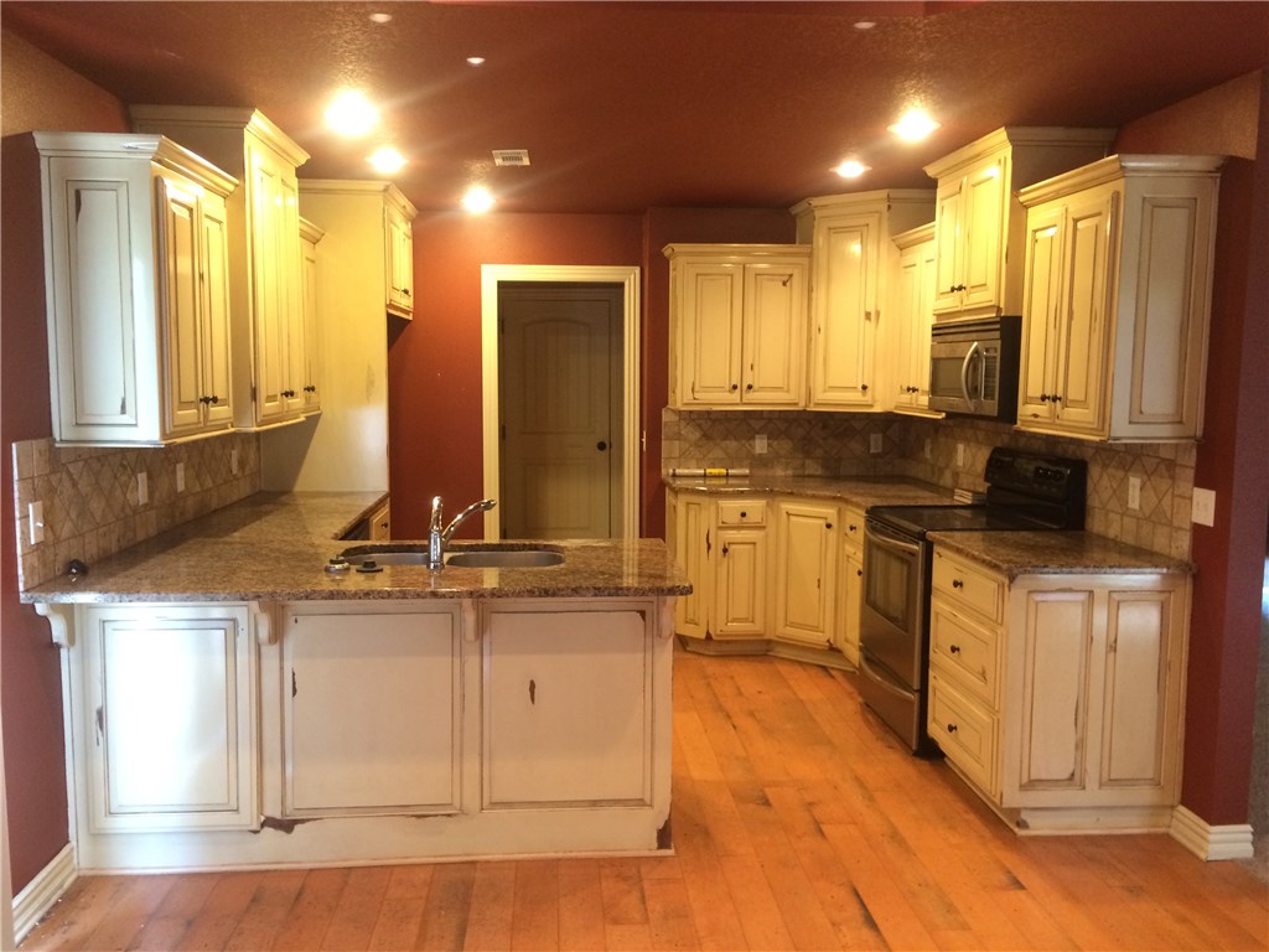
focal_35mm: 29
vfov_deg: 48.2
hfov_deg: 61.7
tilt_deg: -5.3
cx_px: 634
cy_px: 476
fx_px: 1063
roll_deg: +0.1
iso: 250
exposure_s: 1/30
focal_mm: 4.15
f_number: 2.2
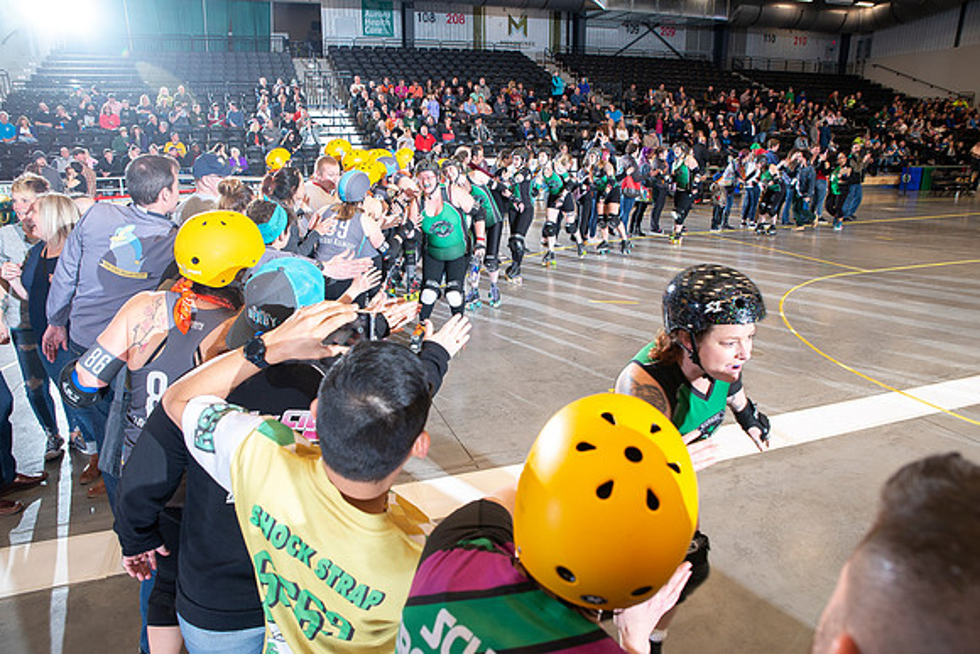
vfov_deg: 53.2
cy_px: 327
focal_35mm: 24
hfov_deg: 73.7
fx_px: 653
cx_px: 490
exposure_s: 1/160
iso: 640
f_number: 6.3
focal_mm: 24
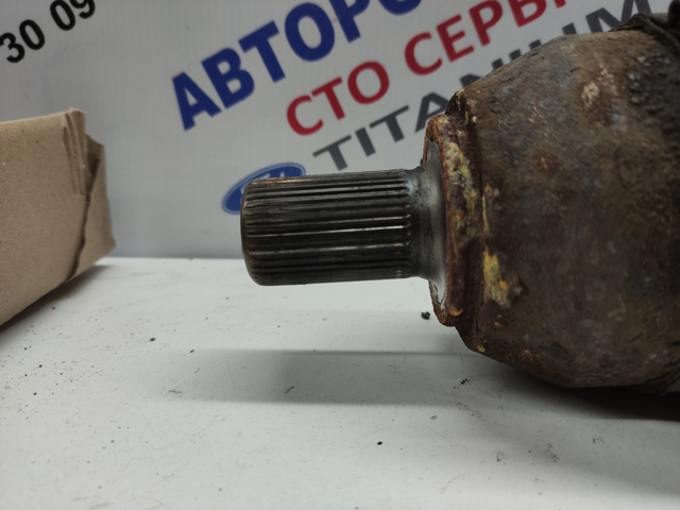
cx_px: 340
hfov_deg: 69.4
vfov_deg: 54.9
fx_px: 491
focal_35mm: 25
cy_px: 255
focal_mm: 5.43
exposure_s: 1/100
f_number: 1.89
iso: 106
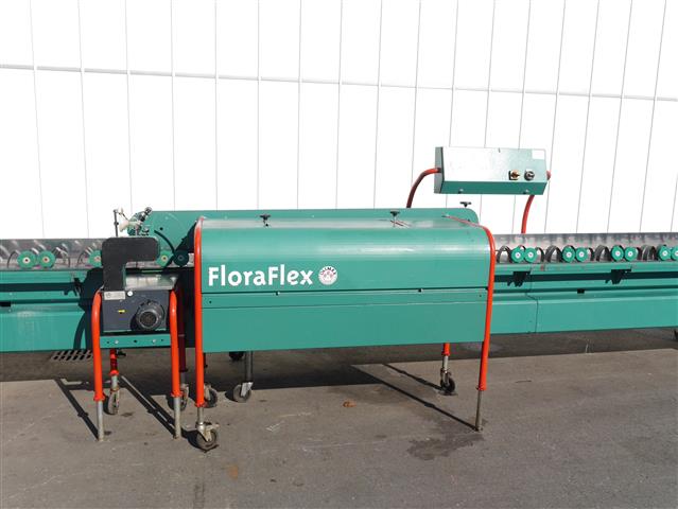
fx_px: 627
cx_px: 339
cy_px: 254
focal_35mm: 32
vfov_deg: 44.2
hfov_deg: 56.8
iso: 160
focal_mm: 16
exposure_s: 1/400
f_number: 9
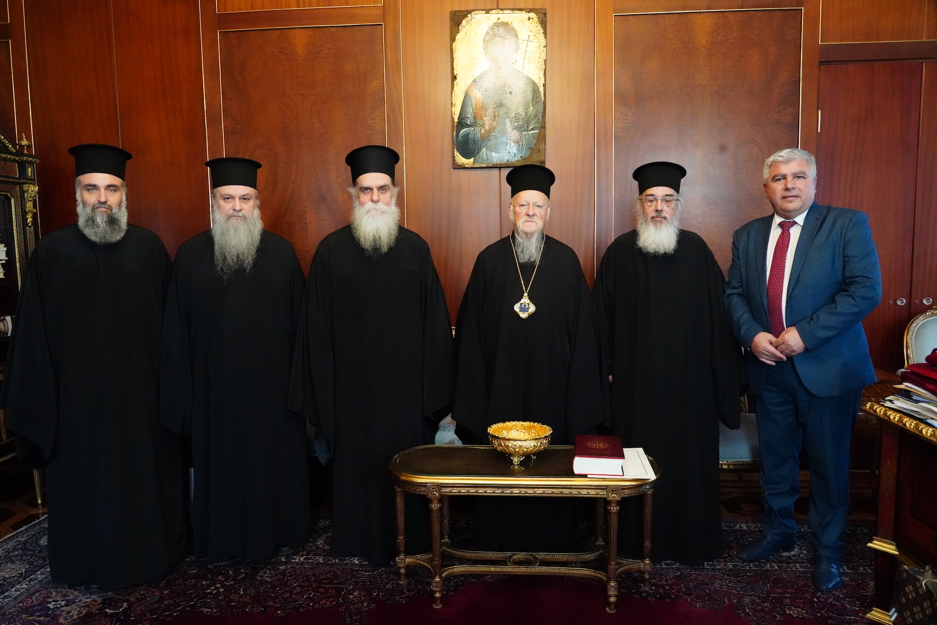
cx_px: 468
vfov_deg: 53.1
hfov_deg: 73.7
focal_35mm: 24
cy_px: 312
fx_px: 625
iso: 16000
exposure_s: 1/250
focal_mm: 24
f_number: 8
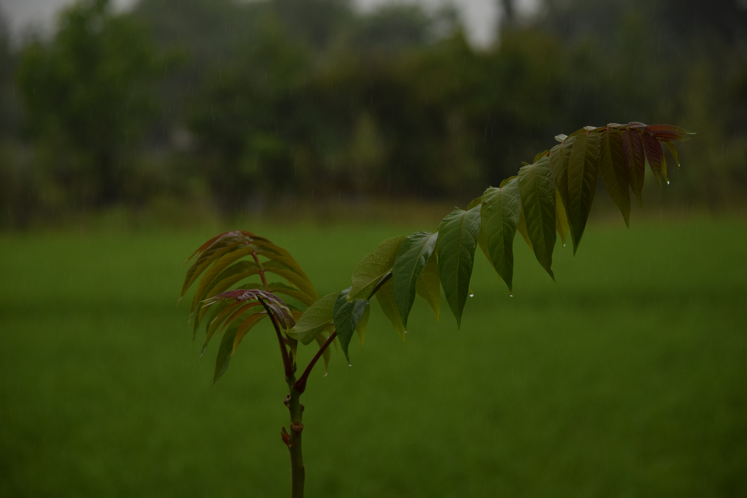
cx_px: 374
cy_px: 249
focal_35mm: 120
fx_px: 2490
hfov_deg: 17.1
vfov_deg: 11.4
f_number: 4.5
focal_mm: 80
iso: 200
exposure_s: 1/200
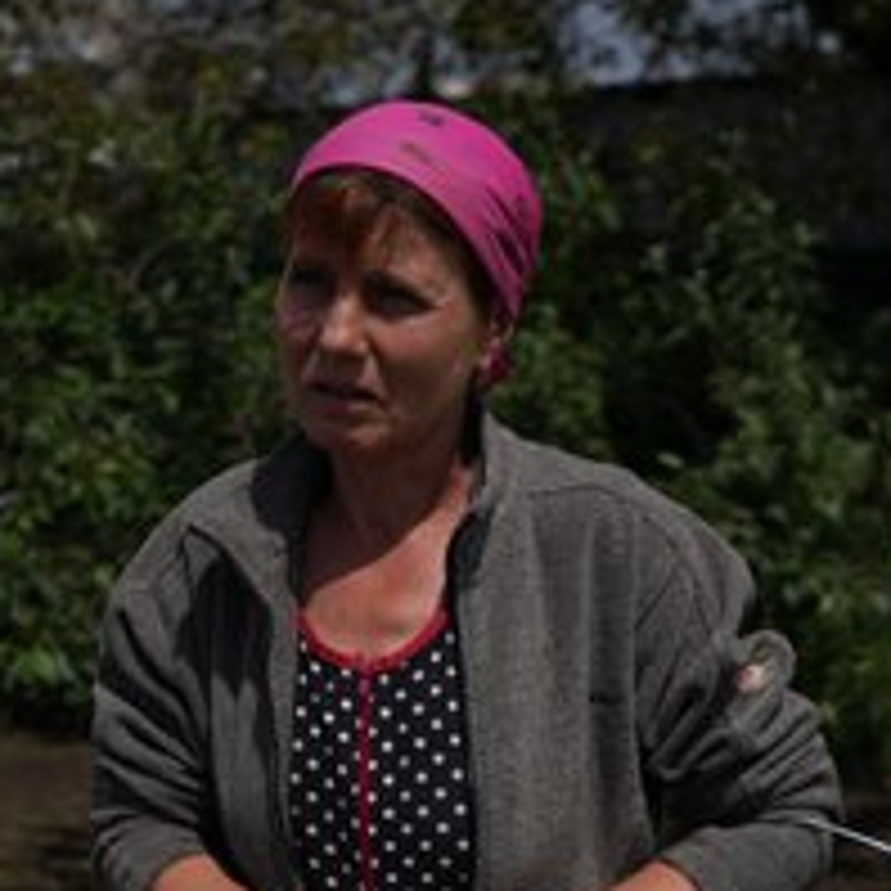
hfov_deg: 24.0
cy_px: 583
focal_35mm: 72
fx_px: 2097
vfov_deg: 23.9
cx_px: 414
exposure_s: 1/4000
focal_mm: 42
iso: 100
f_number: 4
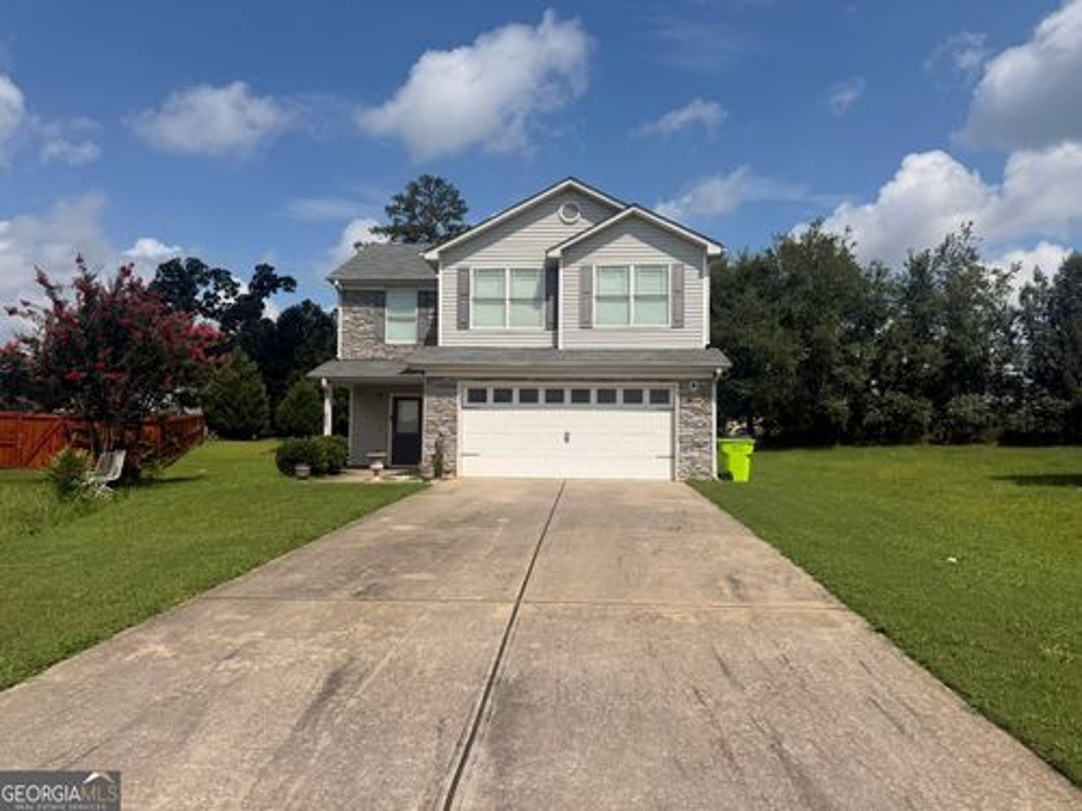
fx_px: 750
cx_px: 541
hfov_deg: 71.6
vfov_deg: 56.8
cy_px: 406
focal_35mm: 24
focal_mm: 6.76
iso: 80
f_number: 1.78
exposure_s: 1/9091
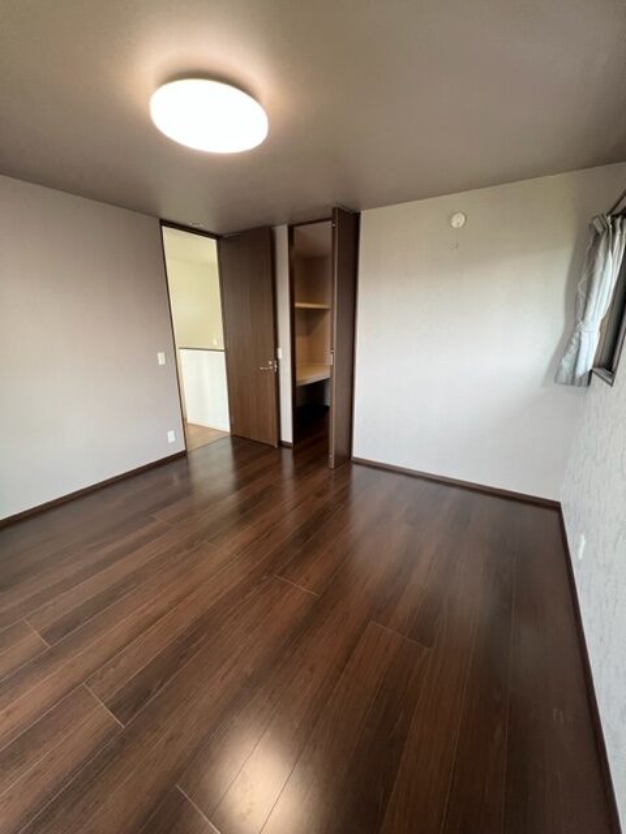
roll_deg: +1.1
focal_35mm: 13
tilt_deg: -14.6
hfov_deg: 89.9
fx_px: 313
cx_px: 313
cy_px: 417
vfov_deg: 106.2
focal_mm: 1.57
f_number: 1.8
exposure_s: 1/99
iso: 160
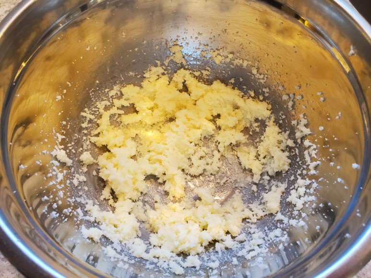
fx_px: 279
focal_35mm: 26
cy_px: 139
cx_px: 186
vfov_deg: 53.1
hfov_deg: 67.3
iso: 250
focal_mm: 4.3
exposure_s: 1/120
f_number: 2.4
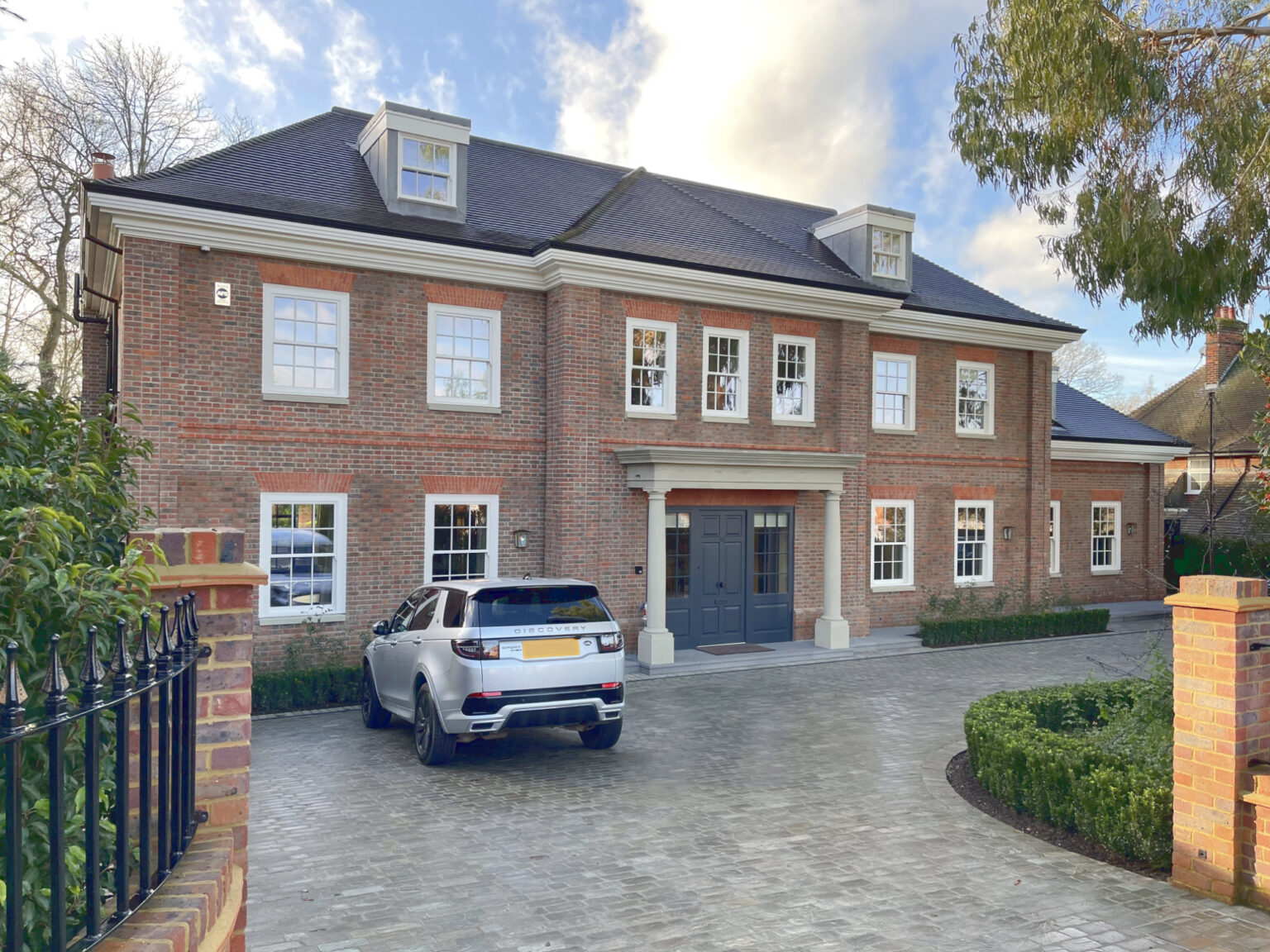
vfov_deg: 53.1
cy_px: 476
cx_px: 635
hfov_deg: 67.3
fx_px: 954
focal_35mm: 26
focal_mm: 5.1
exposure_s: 1/356
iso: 32
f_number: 1.6
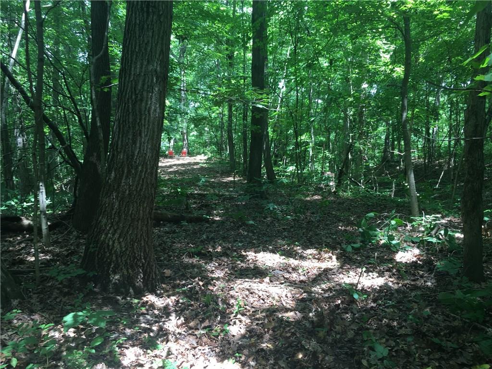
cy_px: 184
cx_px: 246
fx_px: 412
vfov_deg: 48.2
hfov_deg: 61.7
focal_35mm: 29
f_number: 2.2
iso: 32
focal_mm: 4.15
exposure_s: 1/60
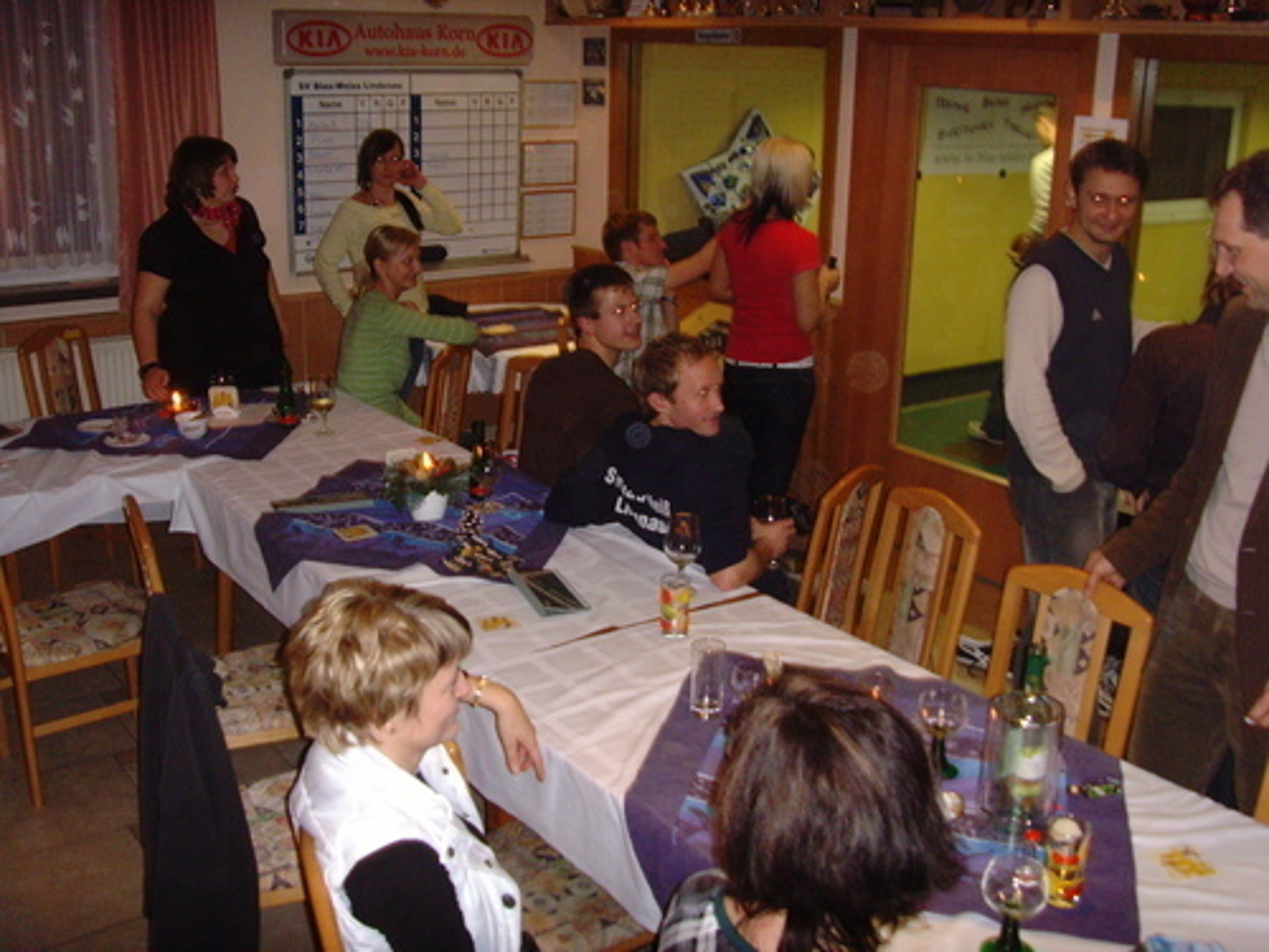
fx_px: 1430
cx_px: 634
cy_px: 476
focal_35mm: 39
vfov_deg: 36.8
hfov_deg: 47.9
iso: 320
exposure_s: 1/45
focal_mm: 6.6
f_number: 3.5
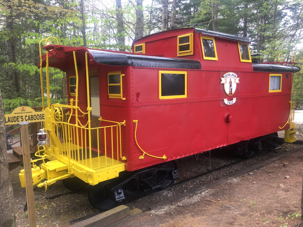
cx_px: 152
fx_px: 254
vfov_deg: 48.2
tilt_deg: -6.0
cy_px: 114
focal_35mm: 29
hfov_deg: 61.7
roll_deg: +0.0
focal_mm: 4.15
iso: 25
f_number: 2.2
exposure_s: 1/120
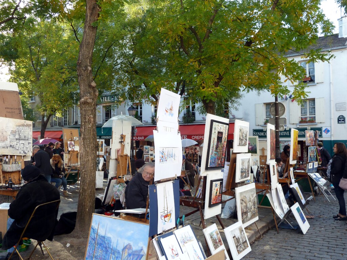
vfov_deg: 48.2
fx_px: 291
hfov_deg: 61.7
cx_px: 174
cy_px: 130
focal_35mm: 29
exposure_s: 1/60
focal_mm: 4.7
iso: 80
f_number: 3.4
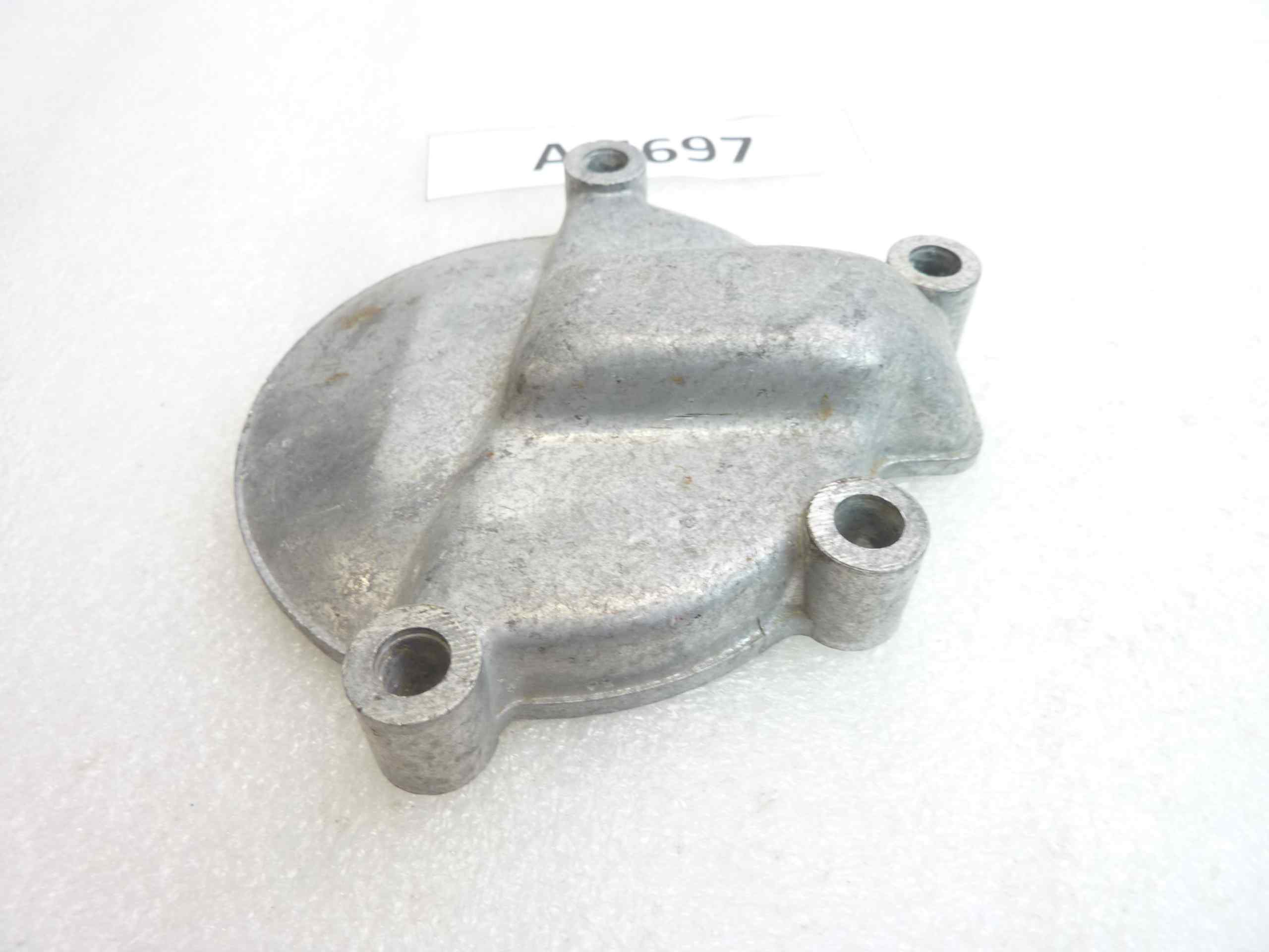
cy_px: 476
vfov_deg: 54.9
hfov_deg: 69.4
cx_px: 634
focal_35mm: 25
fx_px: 916
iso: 80
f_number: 3.3
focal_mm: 4.1
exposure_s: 1/13
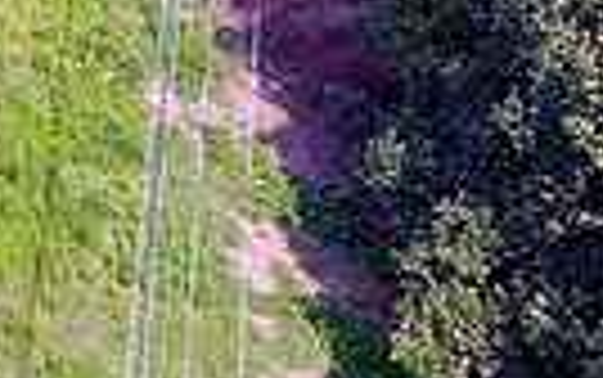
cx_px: -1179
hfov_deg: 10.6
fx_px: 2336
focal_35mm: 142
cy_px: -250
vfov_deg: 8.9
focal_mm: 3.61
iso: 100
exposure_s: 1/303
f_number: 2.8
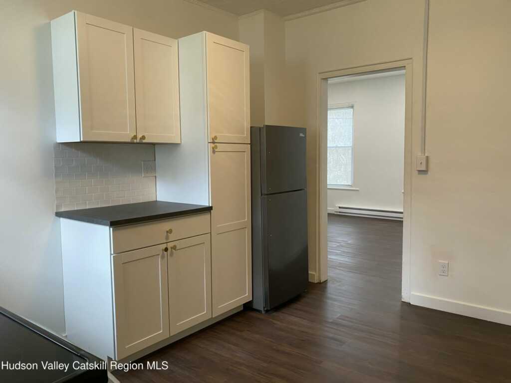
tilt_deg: -4.8
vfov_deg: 53.1
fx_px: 384
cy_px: 192
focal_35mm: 26
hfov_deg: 67.3
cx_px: 256
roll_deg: +0.3
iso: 125
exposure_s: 1/60
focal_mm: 4.25
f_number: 1.8
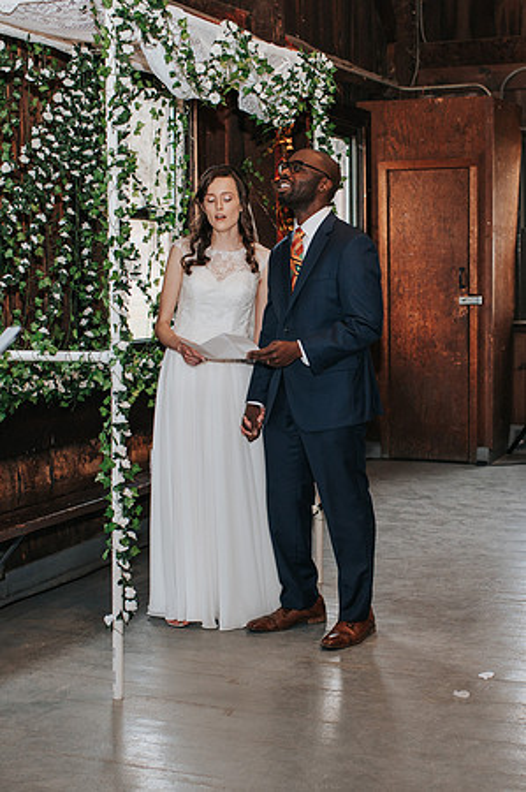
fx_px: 1293
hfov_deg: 23.0
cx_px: 310
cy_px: 440
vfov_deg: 34.0
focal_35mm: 59
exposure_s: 1/160
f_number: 2.8
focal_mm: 35
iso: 1000
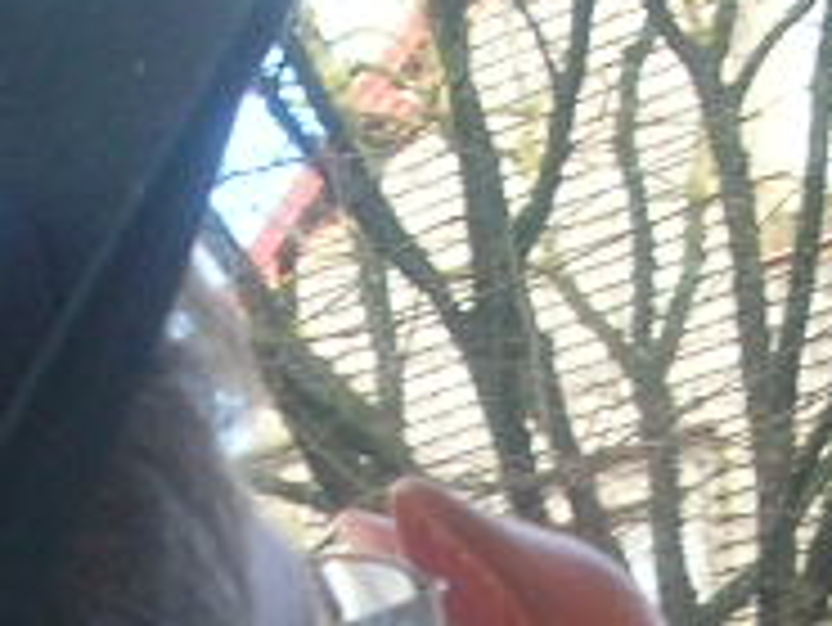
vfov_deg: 7.5
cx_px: 396
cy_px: 986
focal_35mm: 194
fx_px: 4666
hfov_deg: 10.2
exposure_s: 1/132
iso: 50
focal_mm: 5.8
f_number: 2.8
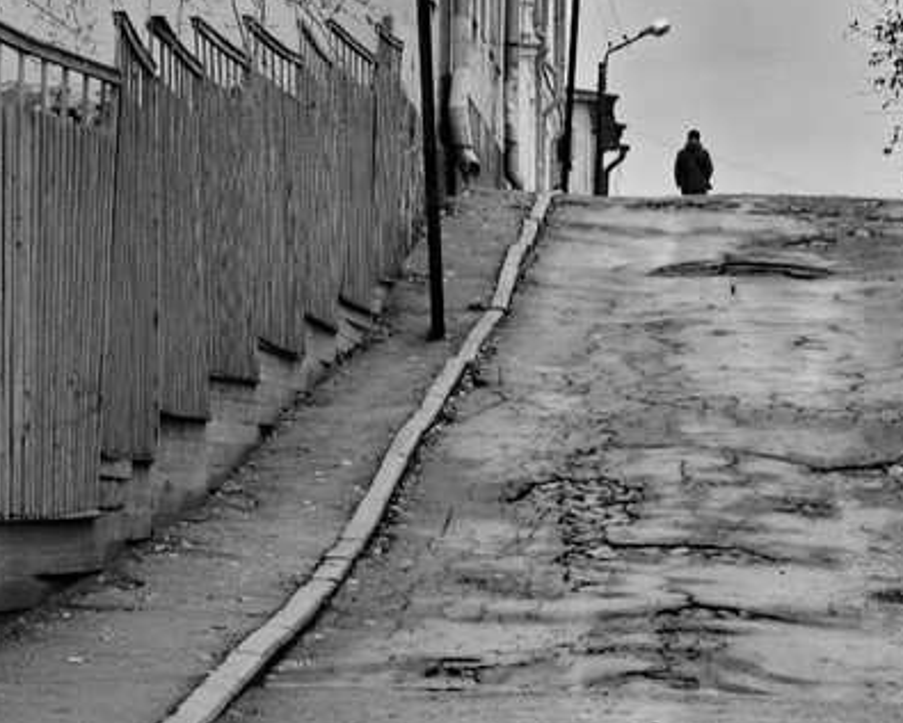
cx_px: 704
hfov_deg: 10.9
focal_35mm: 176
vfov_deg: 8.8
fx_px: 4705
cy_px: 160
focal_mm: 55
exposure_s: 1/13
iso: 100
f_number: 5.6
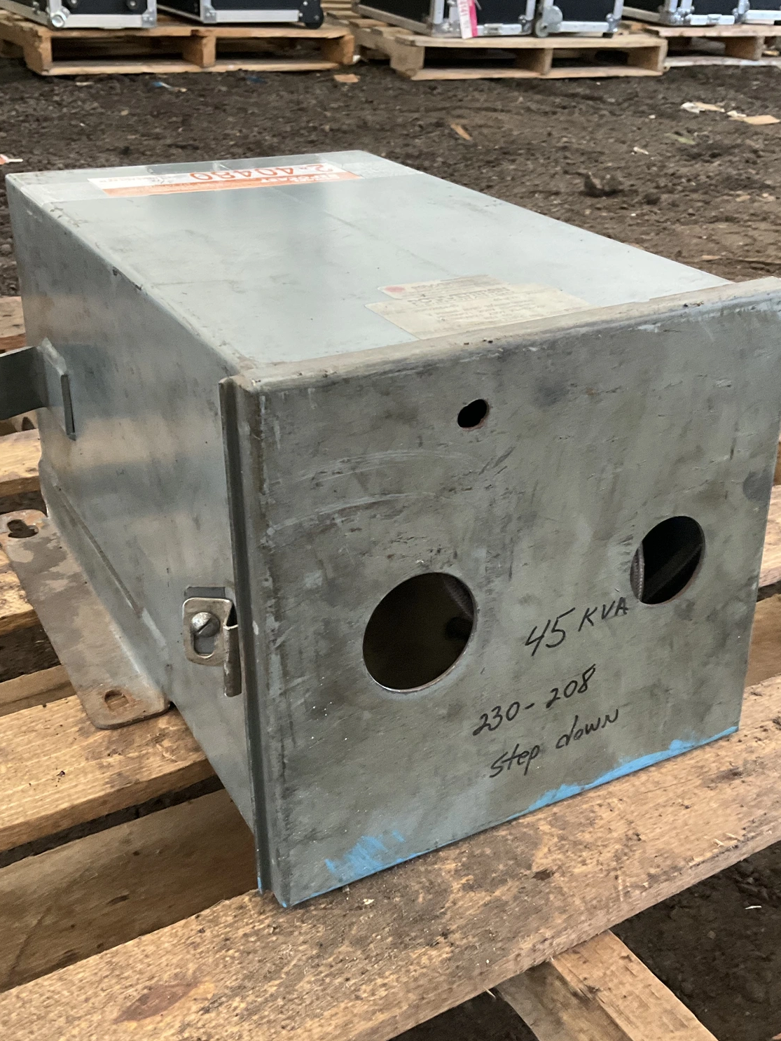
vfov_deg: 47.9
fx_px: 1173
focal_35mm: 39
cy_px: 523
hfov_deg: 36.8
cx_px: 378
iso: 250
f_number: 1.8
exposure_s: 1/60
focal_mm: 3
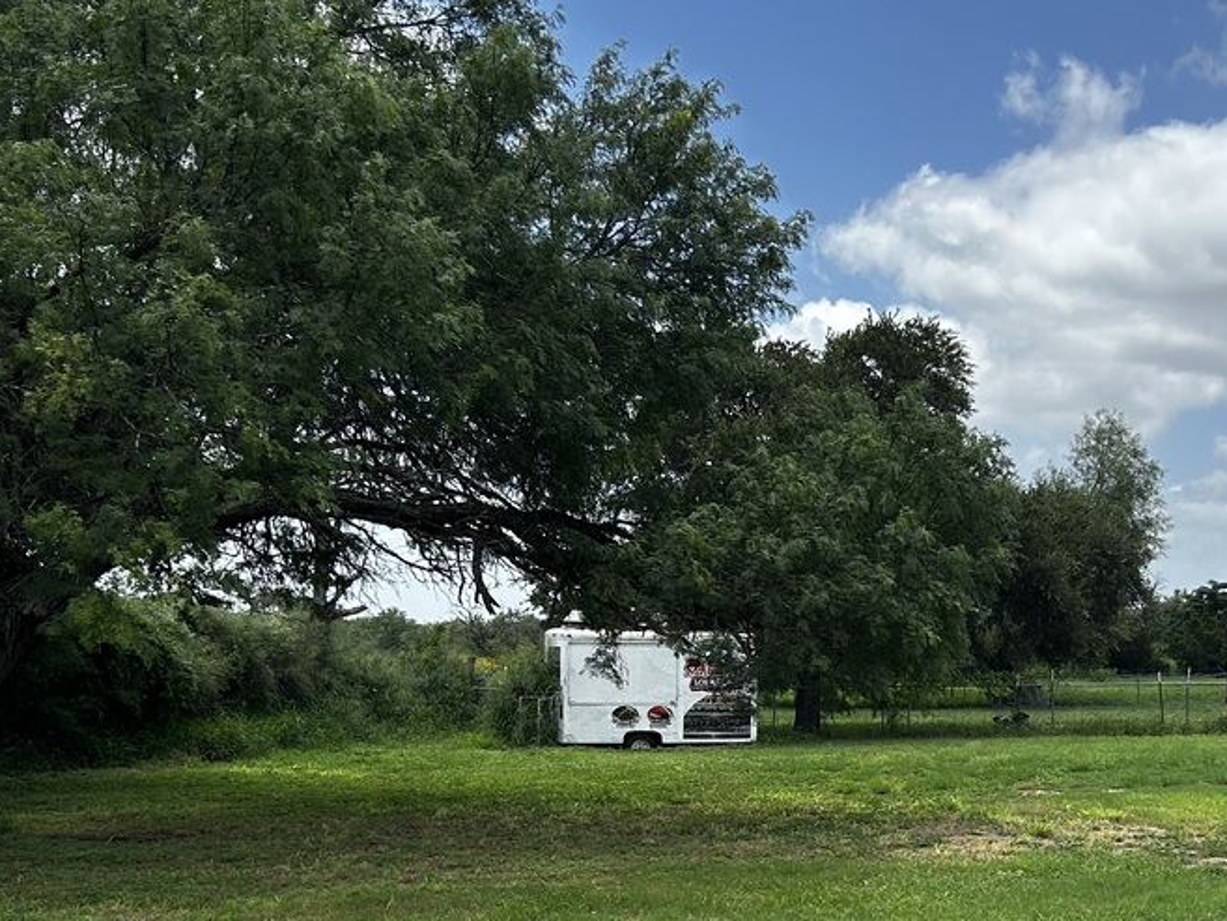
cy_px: 706
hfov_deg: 33.0
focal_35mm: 57
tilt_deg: -2.0
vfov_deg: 25.3
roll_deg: -0.3
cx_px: 945
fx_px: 2021
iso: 50
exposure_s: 1/2915
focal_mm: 5.7
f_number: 1.5
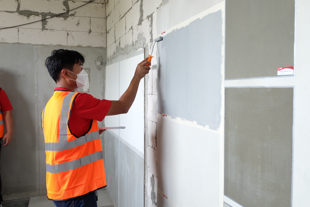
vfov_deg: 37.9
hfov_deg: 54.4
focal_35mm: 35
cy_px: 104
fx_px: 301
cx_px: 155
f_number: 4.2
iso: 800
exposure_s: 1/140
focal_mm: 23.2
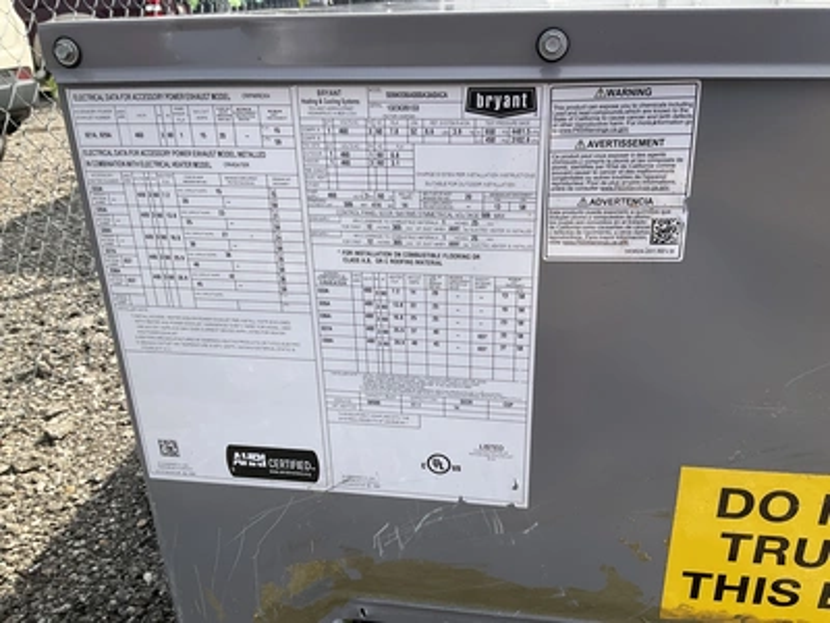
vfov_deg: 48.2
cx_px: 415
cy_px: 312
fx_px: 695
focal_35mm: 29
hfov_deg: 61.7
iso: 25
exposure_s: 1/962
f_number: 1.8
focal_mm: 3
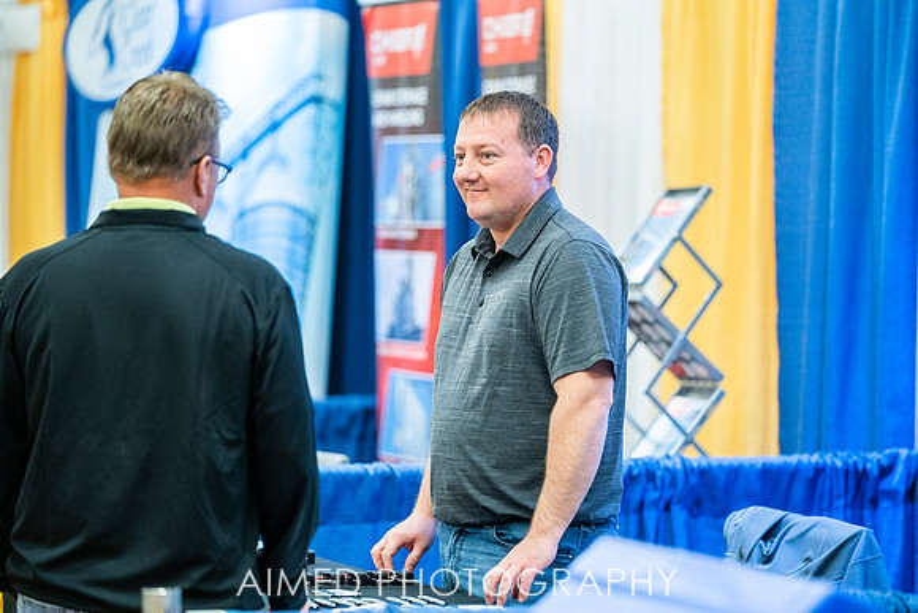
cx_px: 459
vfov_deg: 9.1
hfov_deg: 13.6
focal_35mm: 151
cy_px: 306
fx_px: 3851
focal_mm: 151
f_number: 2.8
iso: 3200
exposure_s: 1/160
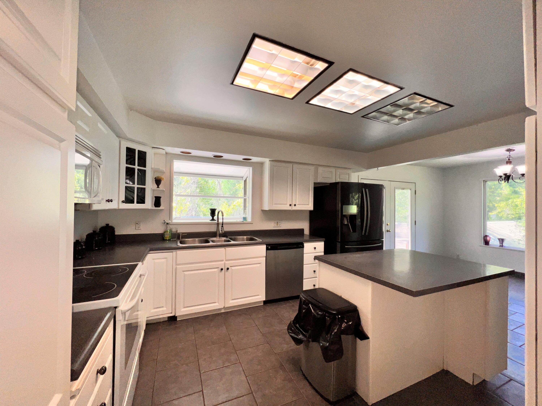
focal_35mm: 13
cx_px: 271
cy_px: 203
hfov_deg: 106.2
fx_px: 204
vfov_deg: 89.9
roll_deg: -0.7
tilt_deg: +0.0
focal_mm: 1.57
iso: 25
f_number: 1.8
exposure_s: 1/171
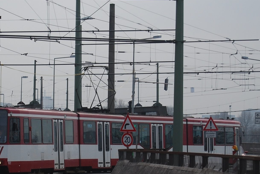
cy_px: 135
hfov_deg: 10.1
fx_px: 1470
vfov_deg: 6.8
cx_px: 74
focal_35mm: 203
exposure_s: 1/500
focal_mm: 55
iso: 220
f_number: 5.6
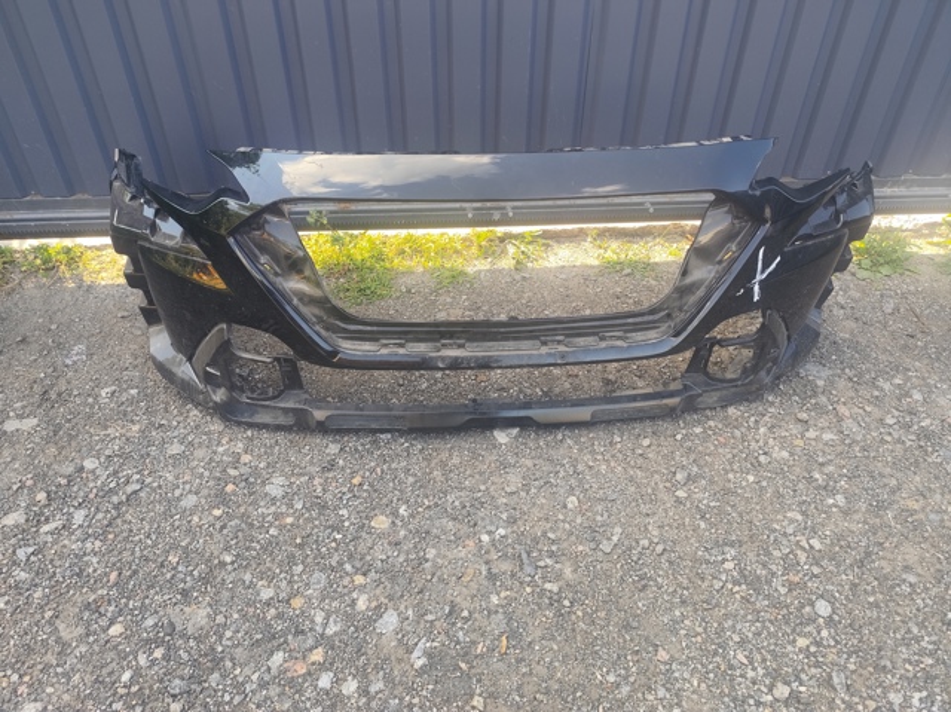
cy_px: 356
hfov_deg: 74.0
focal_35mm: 23
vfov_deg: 58.8
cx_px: 476
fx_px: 631
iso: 64
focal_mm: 6.19
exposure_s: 1/100
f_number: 1.65
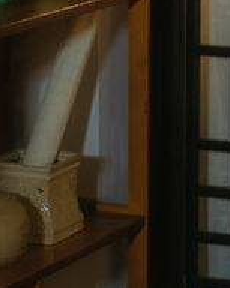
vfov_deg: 7.5
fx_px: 2192
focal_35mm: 257
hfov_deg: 5.7
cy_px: 136
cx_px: 592
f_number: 1.8
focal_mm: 50
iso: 100
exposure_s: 1/125
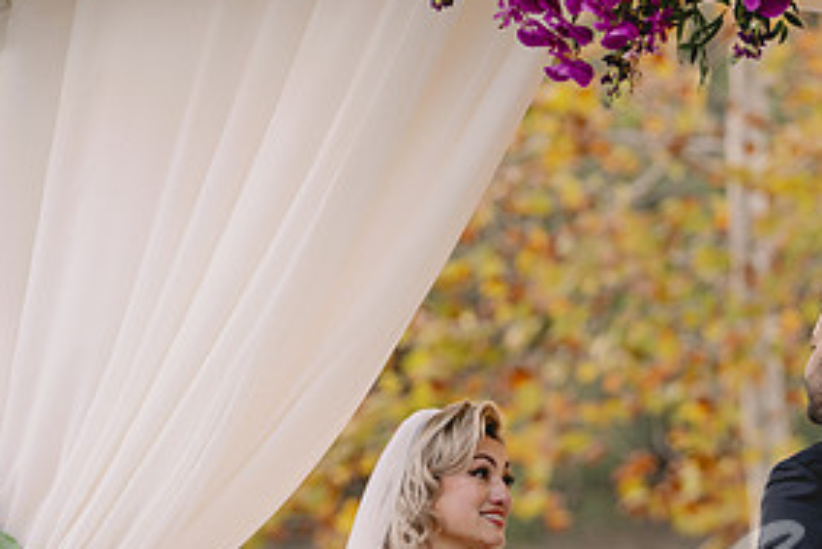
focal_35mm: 351
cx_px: 636
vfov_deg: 3.9
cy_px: 356
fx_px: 8018
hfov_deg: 5.9
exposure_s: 1/320
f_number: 3.2
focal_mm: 171
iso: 800
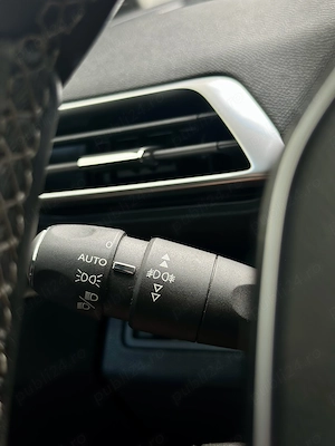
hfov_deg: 30.3
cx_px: 168
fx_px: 619
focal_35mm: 48
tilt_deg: -8.1
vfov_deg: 39.7
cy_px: 223
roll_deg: +7.2
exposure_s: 1/121
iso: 80
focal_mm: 6.86
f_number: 1.78
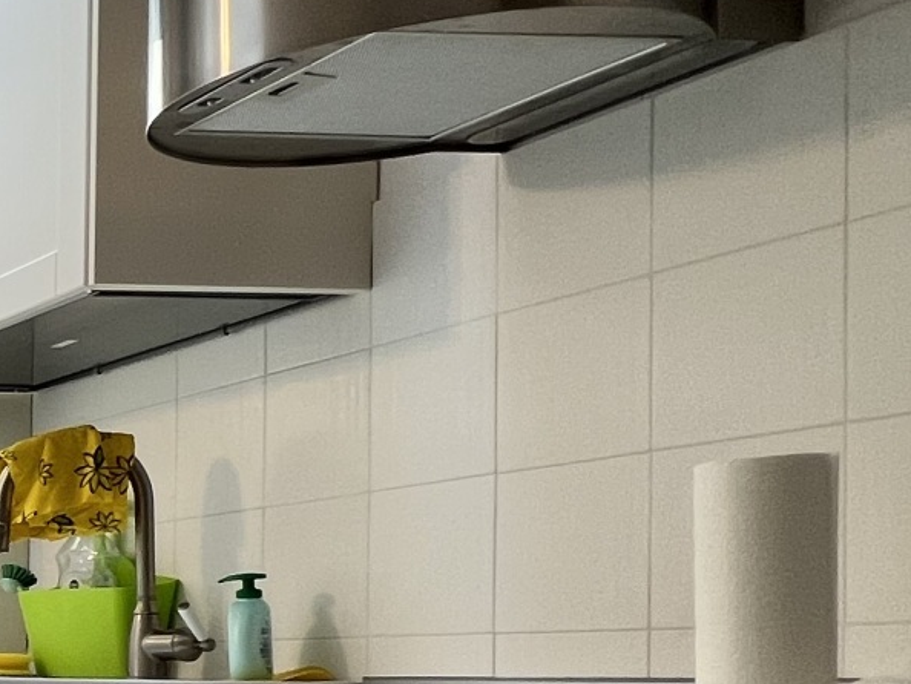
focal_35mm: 56
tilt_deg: -0.3
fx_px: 1474
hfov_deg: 19.9
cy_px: 666
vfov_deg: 25.0
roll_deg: -1.6
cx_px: -865
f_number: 1.8
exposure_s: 1/100
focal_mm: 1.57
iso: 80
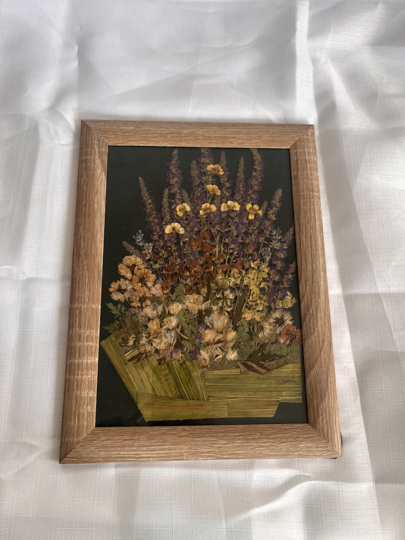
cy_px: 270
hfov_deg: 53.1
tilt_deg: -75.6
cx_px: 202
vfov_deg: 67.3
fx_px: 406
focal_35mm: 26
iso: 40
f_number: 1.6
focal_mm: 5.1
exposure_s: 1/121
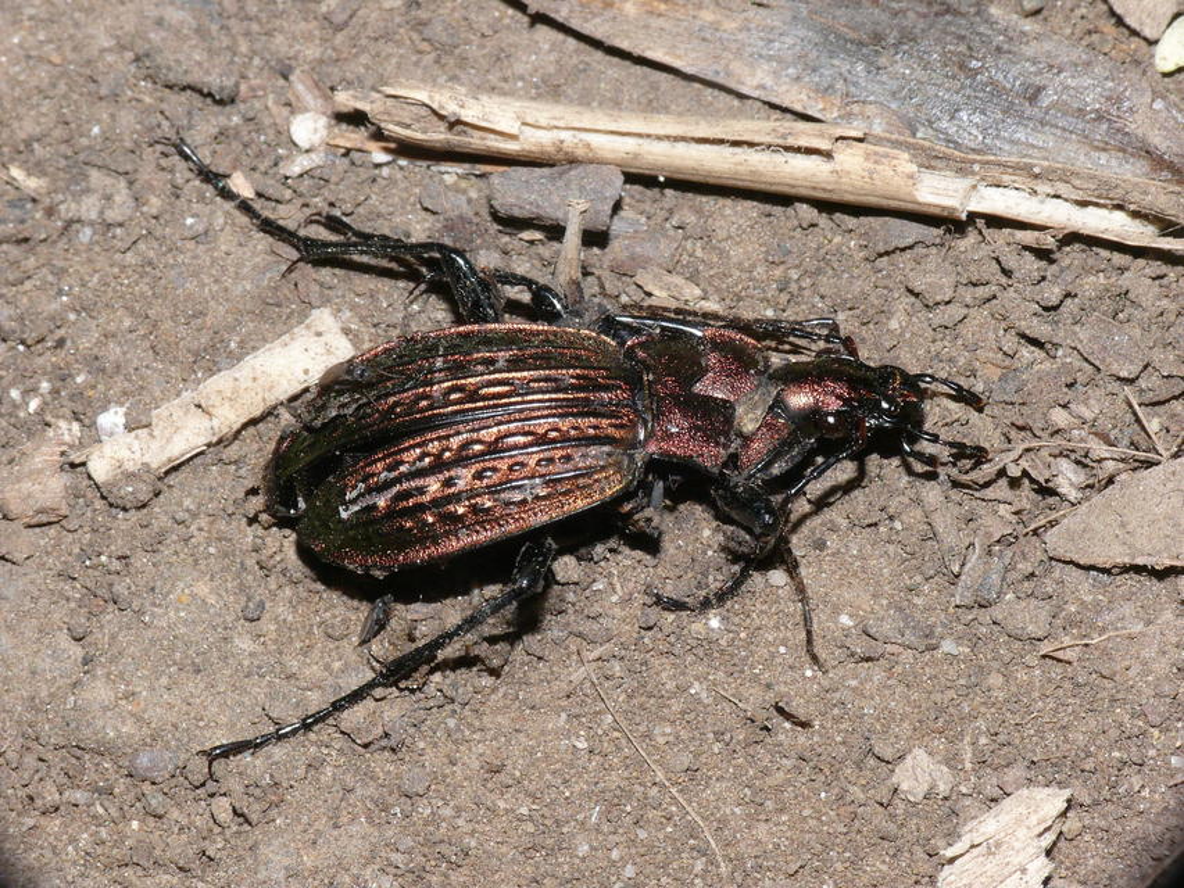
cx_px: 592
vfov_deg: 10.9
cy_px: 444
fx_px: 4652
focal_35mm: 136
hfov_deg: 14.5
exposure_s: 1/250
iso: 200
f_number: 11
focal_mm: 28.8
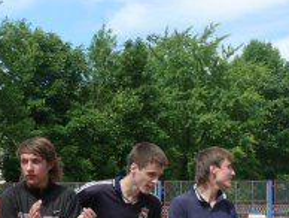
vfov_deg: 14.4
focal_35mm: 101
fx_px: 844
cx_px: 147
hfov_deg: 19.4
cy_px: 236
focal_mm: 7.4
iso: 100
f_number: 5.6
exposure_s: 1/250
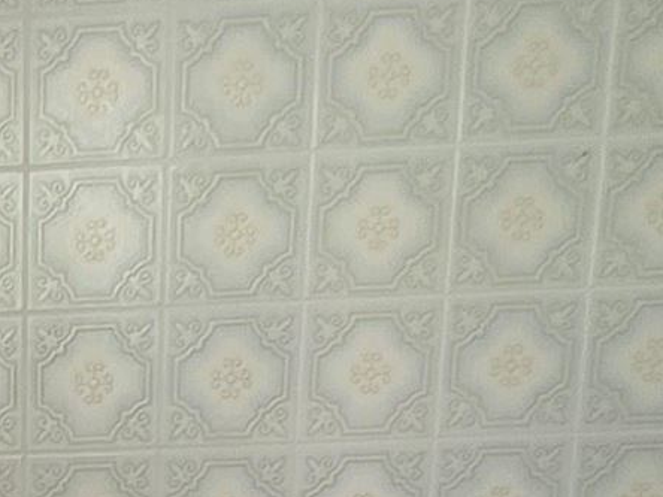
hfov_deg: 19.9
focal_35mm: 90
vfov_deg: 14.1
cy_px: 957
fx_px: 1724
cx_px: -218
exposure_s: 1/60
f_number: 1.9
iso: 1000
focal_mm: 2.2
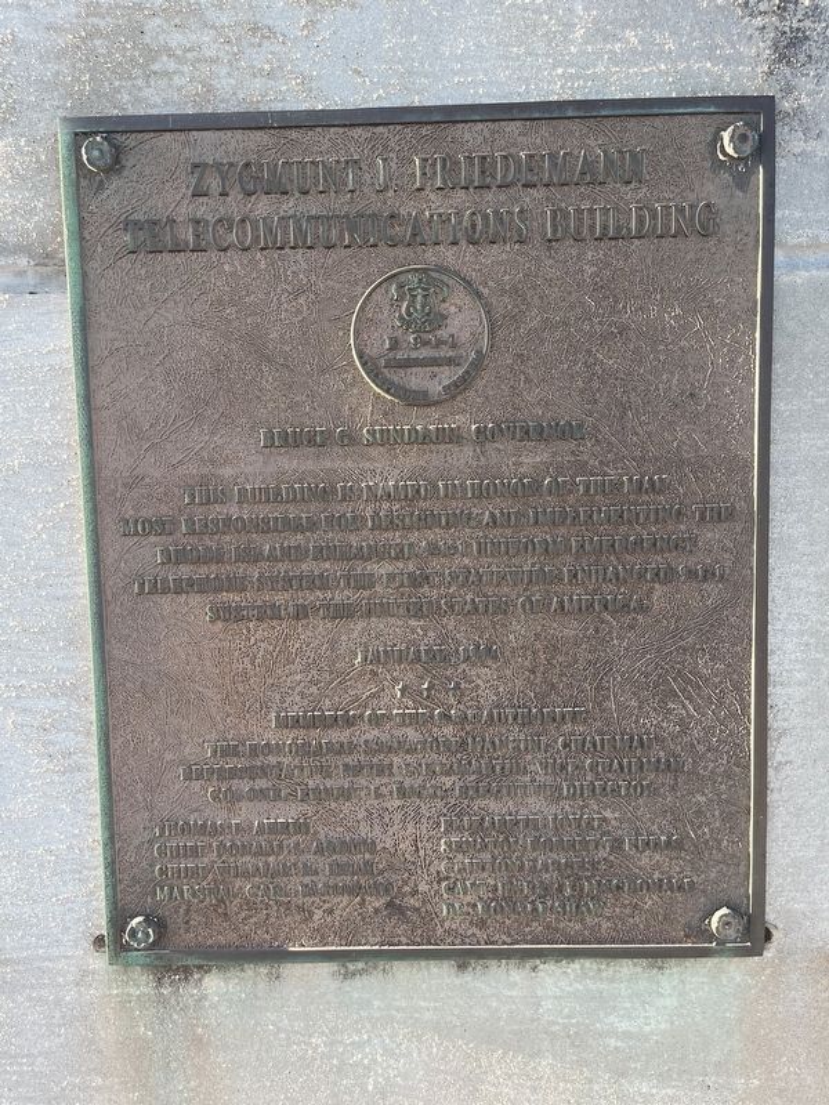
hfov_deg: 53.1
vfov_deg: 67.3
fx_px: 830
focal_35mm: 26
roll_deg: +1.2
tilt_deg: -4.9
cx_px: 414
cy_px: 552
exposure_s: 1/361
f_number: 1.6
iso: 50
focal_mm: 5.1
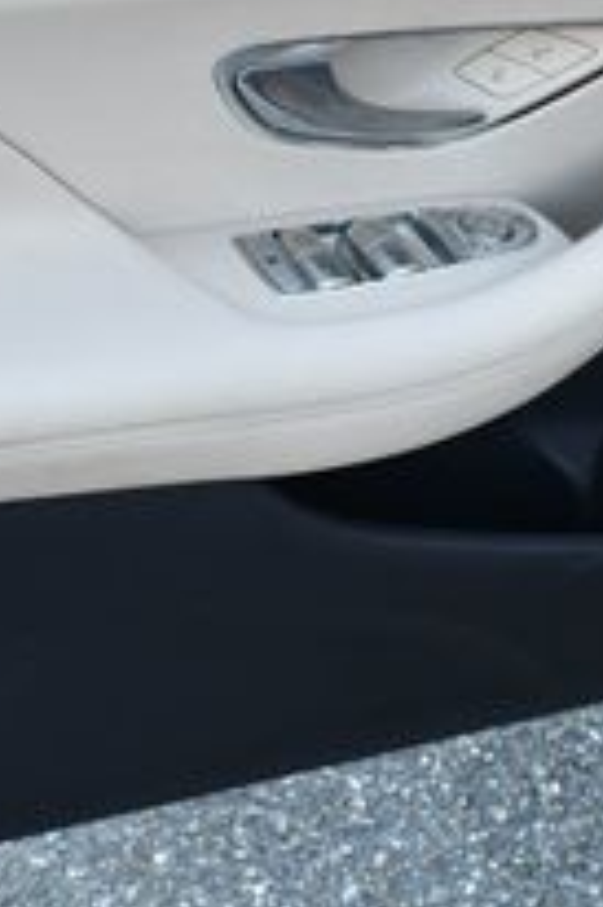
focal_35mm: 112
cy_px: 194
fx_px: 2819
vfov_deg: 18.1
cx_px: -70
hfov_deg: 12.0
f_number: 4.5
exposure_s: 1/250
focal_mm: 18
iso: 400
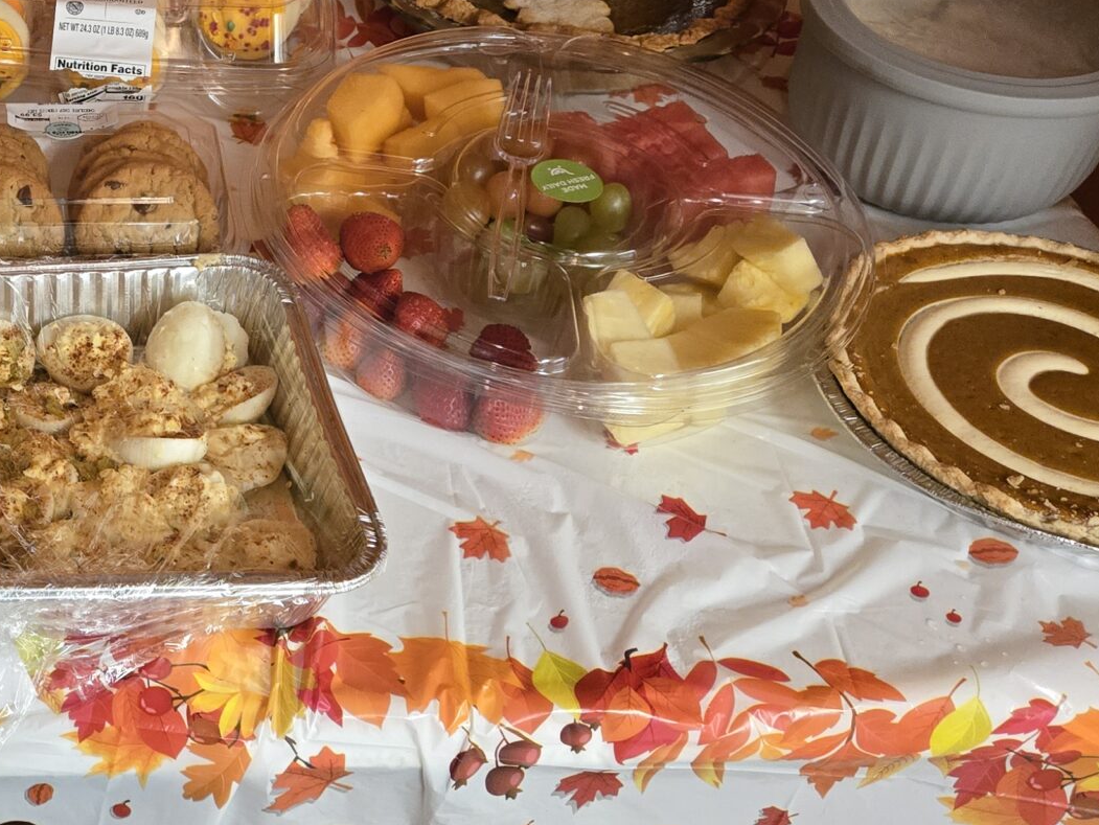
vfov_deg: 26.0
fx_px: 1779
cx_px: -15
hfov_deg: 31.6
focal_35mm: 56
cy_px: 273
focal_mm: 5.4
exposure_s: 1/120
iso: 800
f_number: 1.8
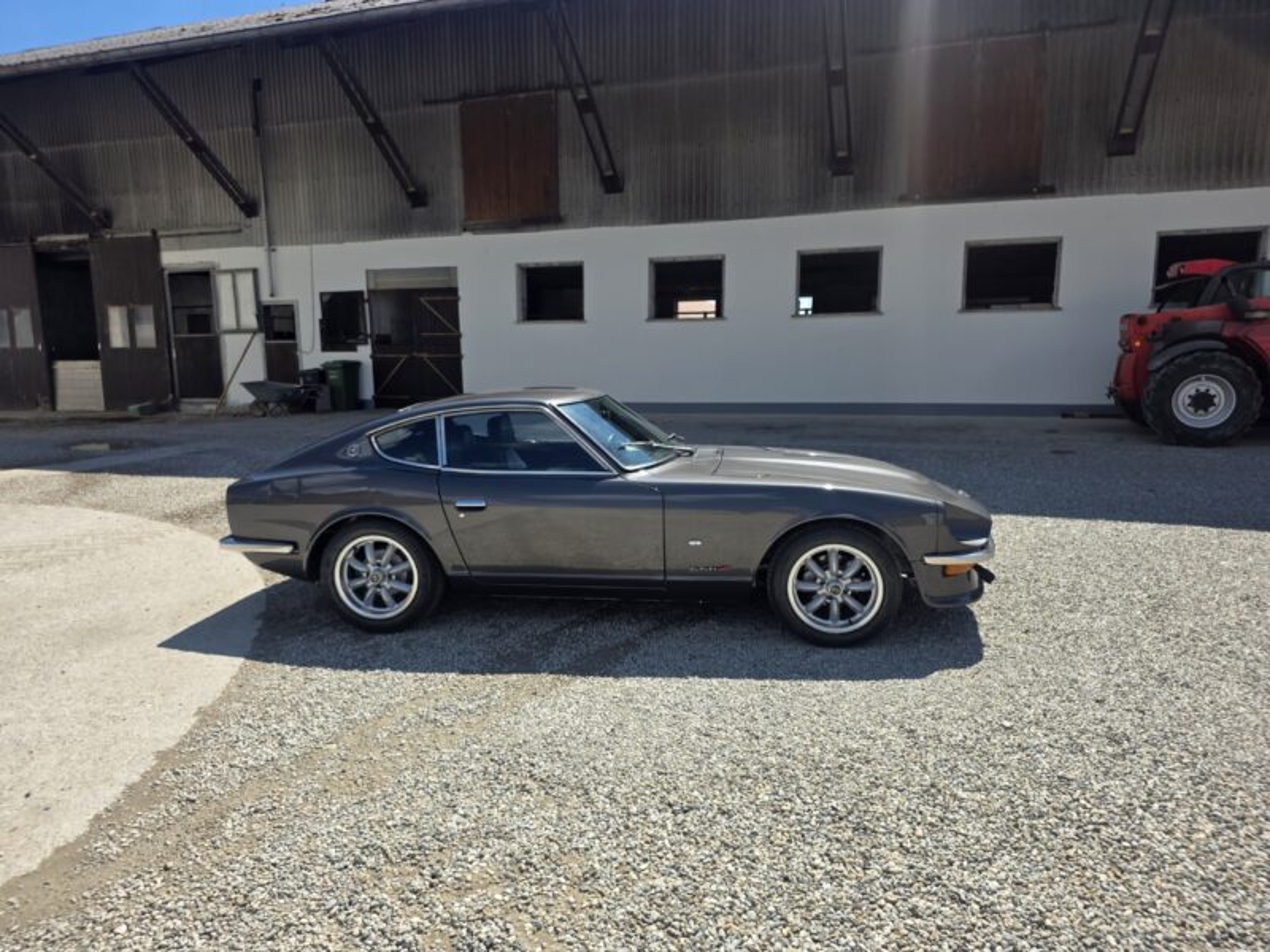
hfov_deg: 73.9
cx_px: 635
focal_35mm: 23
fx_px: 844
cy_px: 476
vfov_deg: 58.9
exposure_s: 1/4434
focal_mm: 6.25
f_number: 1.7
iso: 80
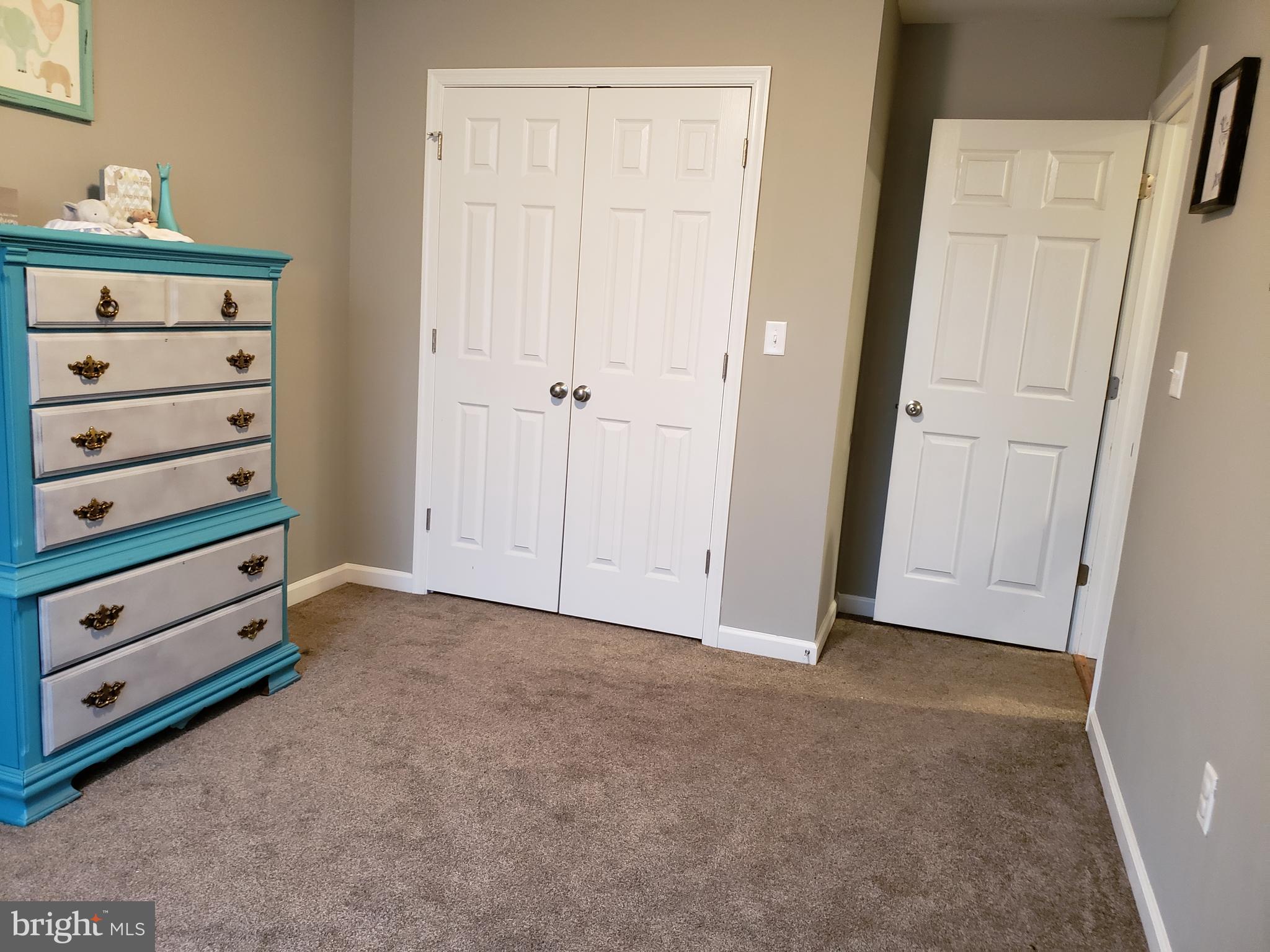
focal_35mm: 26
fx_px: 954
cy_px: 476
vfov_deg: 53.1
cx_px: 635
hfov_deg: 67.3
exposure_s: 1/30
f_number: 1.5
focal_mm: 4.3
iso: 320
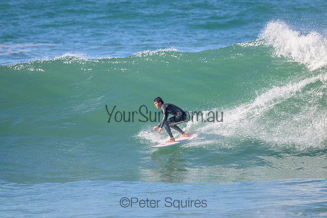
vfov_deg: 1.7
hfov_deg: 2.6
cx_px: 164
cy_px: 109
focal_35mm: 800
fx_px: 7268
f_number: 11
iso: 2000
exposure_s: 1/2000
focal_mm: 800
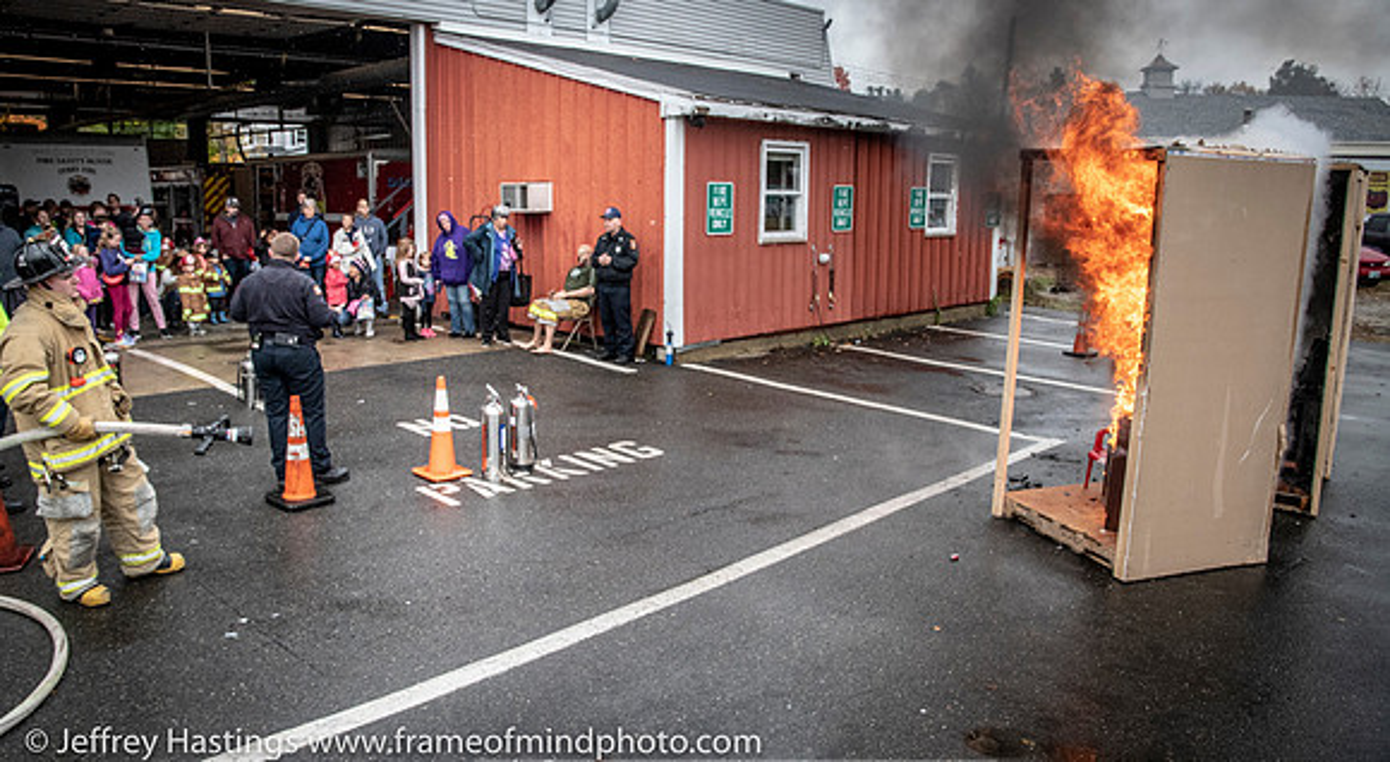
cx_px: 671
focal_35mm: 26
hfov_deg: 71.8
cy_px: 353
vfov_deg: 43.3
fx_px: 960
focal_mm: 16
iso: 1600
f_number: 4
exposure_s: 1/5000
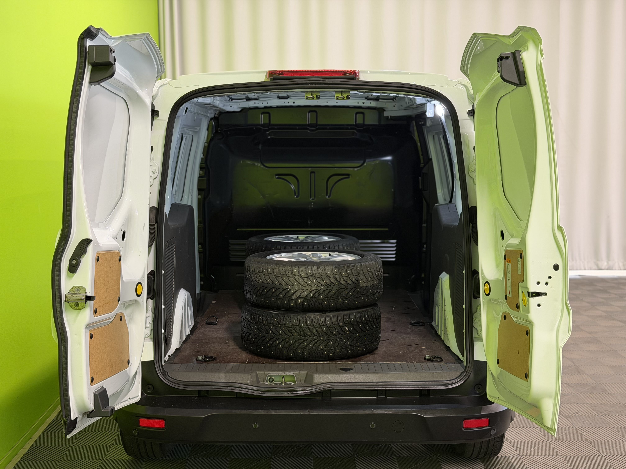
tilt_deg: -7.3
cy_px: 234
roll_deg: -0.2
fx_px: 868
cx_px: 313
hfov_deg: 39.7
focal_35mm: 48
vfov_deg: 30.3
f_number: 1.78
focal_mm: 6.76
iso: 125
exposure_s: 1/60
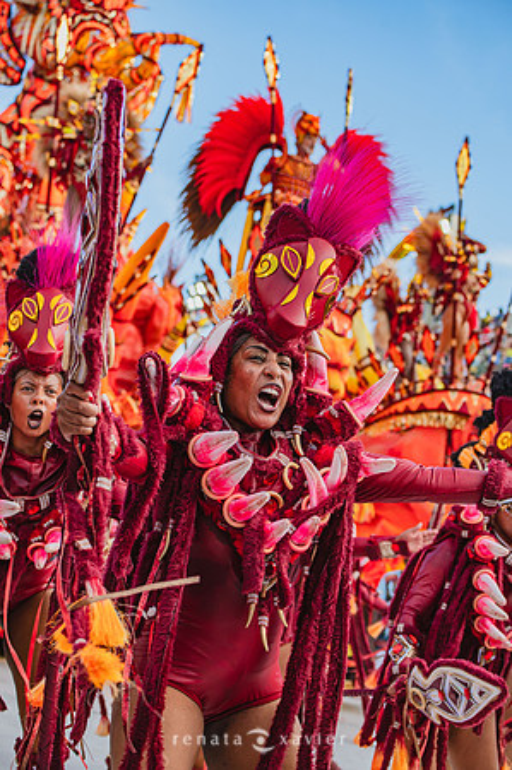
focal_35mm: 70
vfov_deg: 28.9
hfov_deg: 19.4
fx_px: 1497
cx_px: 256
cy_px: 385
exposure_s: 1/1600
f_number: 5.6
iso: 640
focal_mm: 70
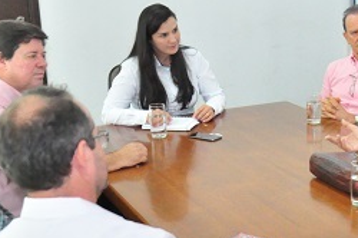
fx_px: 685
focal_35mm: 69
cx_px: 390
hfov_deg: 27.0
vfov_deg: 19.6
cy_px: 161
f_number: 4
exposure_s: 1/200
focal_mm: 18
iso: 3200
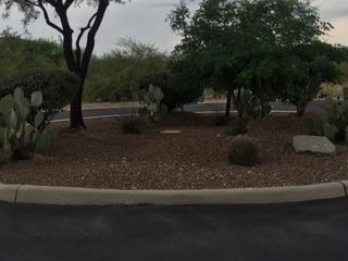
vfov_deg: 24.6
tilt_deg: +1.9
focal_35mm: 58
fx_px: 583
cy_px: 34
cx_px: 147
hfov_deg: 33.2
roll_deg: +3.1
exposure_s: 1/610
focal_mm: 4.15
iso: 25
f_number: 2.2
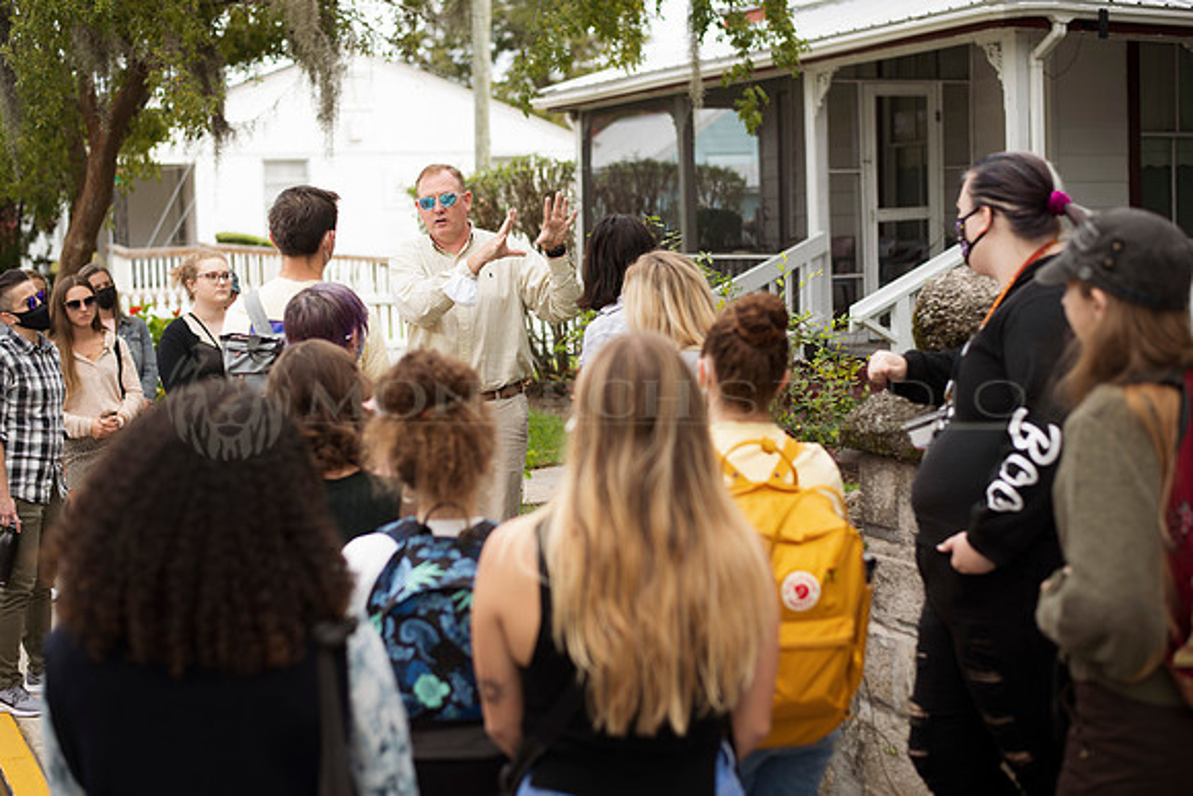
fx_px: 1741
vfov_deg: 25.8
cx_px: 596
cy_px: 398
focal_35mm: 53
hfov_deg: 37.8
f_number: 2.5
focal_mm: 50
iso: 31
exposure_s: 1/250
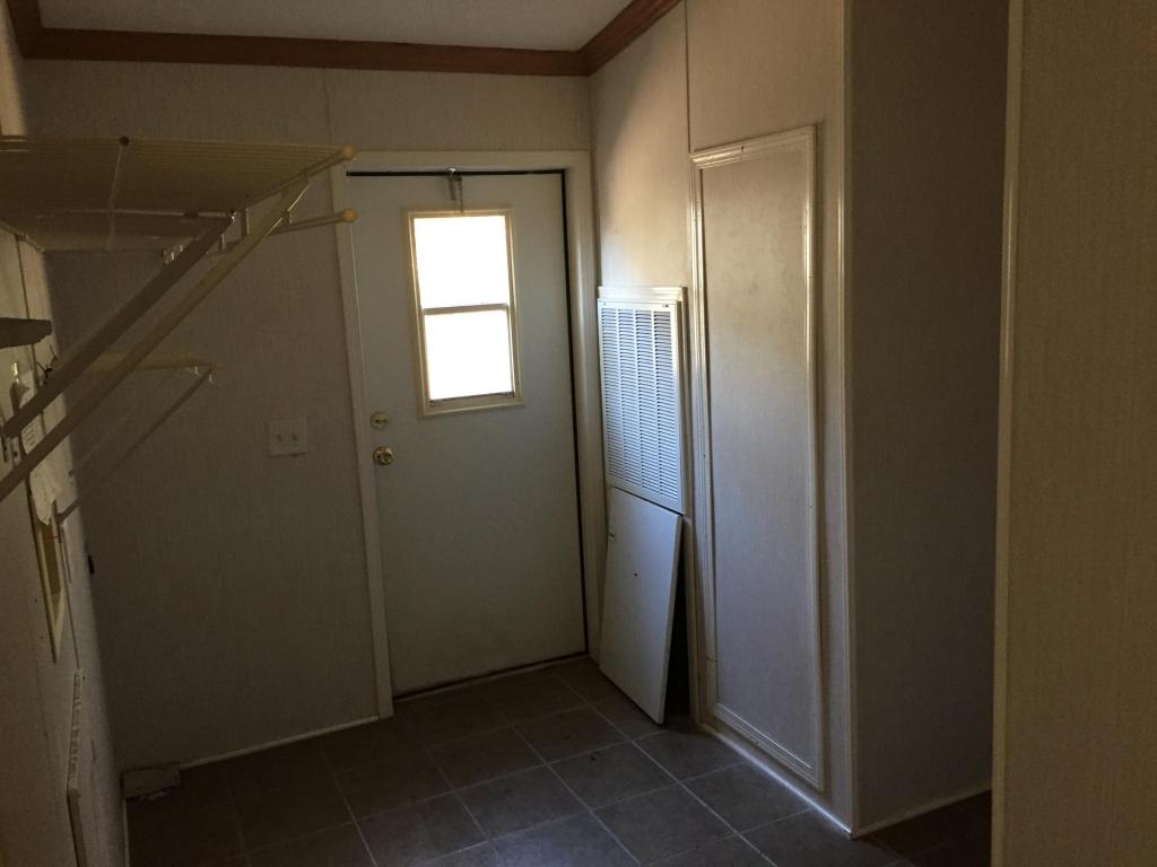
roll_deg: +3.8
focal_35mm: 29
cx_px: 578
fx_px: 969
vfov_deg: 48.2
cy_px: 434
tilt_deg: -10.9
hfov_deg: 61.7
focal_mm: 4.15
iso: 200
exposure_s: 1/30
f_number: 2.2
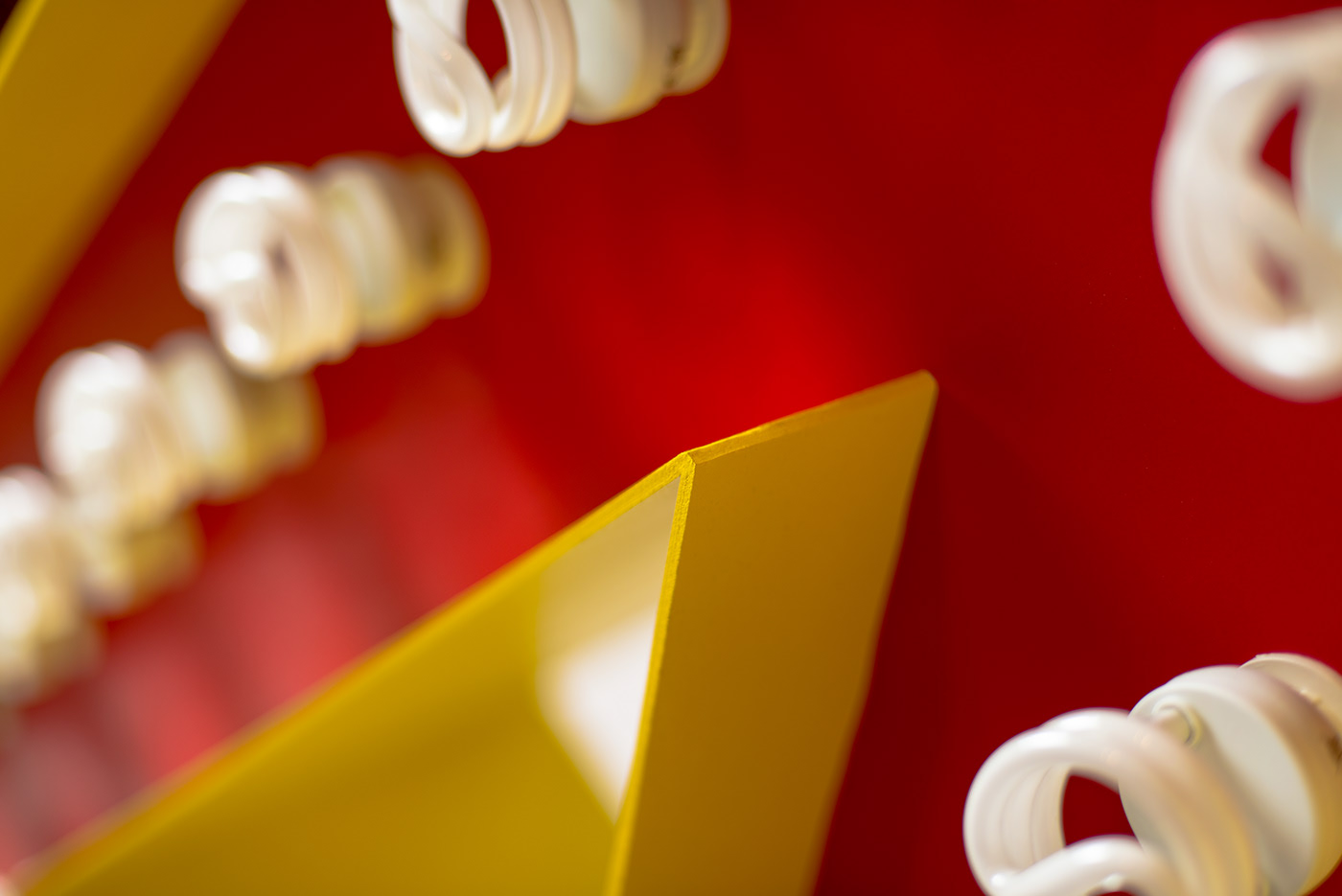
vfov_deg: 27.0
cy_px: 448
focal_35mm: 50
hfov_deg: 39.6
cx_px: 671
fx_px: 1865
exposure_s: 1/80
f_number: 2.2
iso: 50
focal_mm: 50
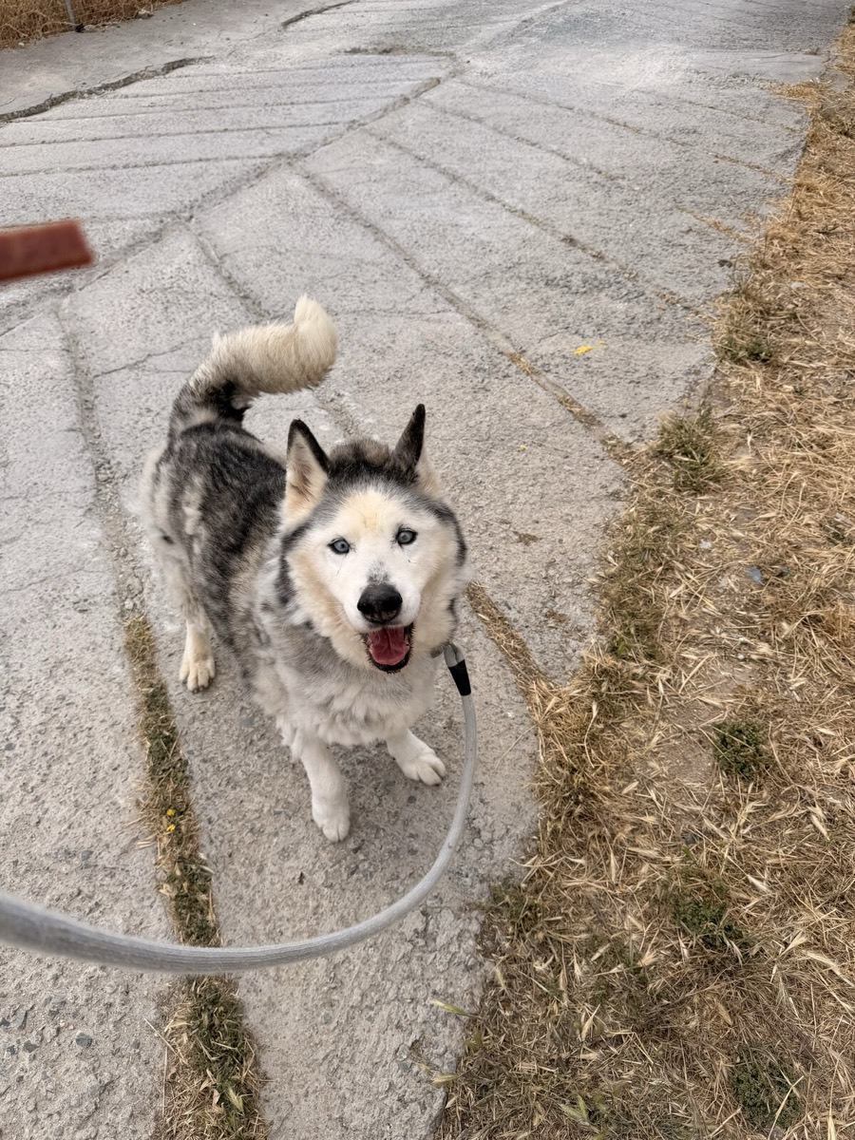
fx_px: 790
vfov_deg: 71.6
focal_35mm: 24
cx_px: 428
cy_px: 570
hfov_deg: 56.8
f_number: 1.78
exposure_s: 1/3953
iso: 80
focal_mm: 6.76
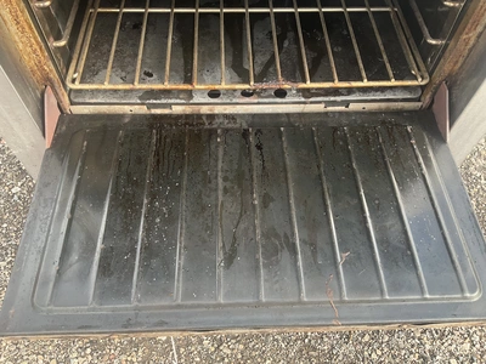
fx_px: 407
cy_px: 182
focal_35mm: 29
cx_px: 243
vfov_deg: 48.2
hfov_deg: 61.7
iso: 25
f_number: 1.8
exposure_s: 1/122
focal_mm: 3
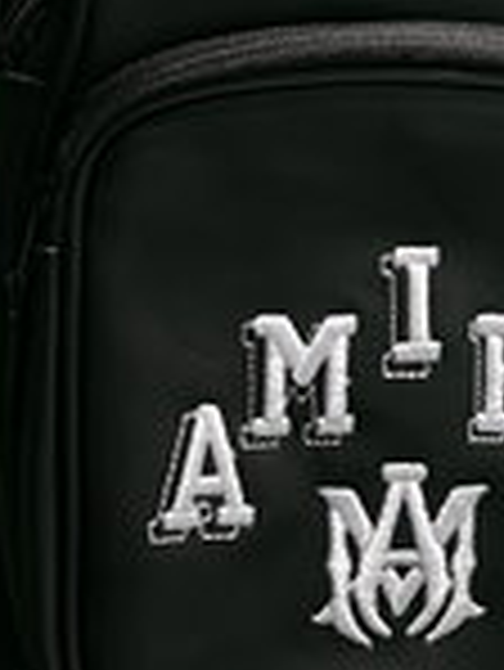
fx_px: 1803
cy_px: -38
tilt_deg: +3.7
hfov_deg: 15.9
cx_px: 333
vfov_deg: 20.2
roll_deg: +1.6
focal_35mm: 93
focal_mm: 5.1
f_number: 1.6
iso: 80
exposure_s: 1/50
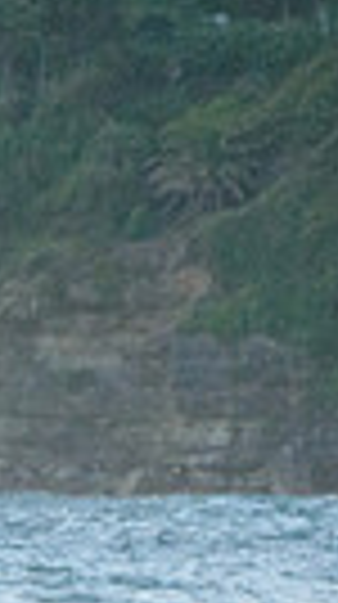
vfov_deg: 2.0
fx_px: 17209
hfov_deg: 1.1
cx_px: -293
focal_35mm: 1076
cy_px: 794
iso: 1250
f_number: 5.6
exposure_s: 1/2000
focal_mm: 155
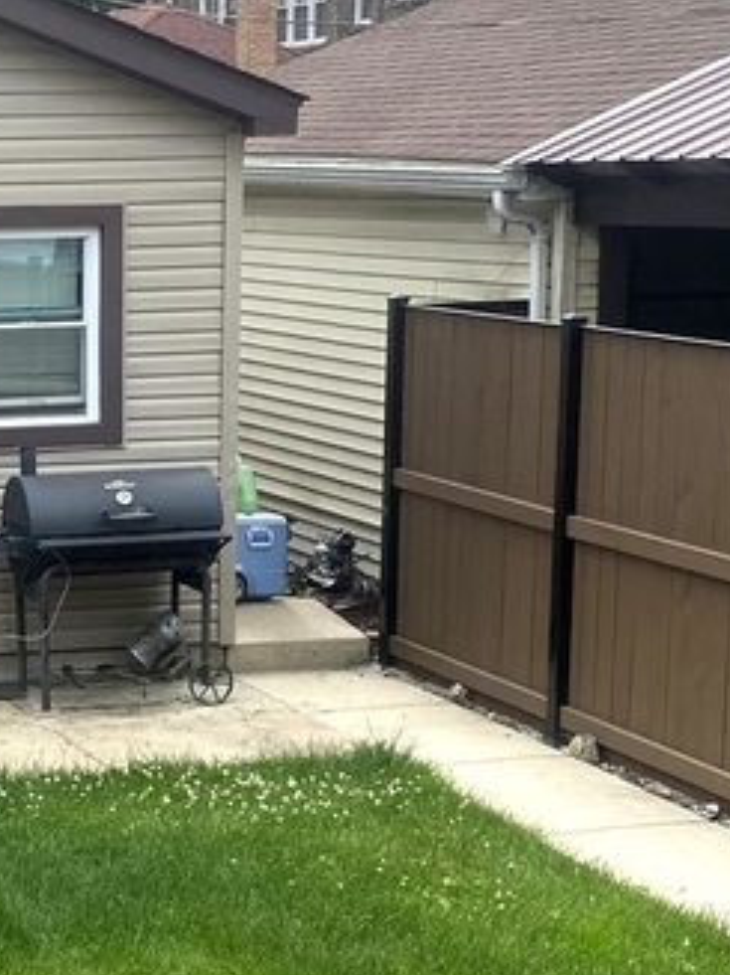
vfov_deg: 22.7
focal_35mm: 86
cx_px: -125
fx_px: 2420
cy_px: 650
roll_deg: +0.1
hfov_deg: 16.5
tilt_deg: -10.7
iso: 32
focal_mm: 4.25
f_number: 1.8
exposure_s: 1/2028
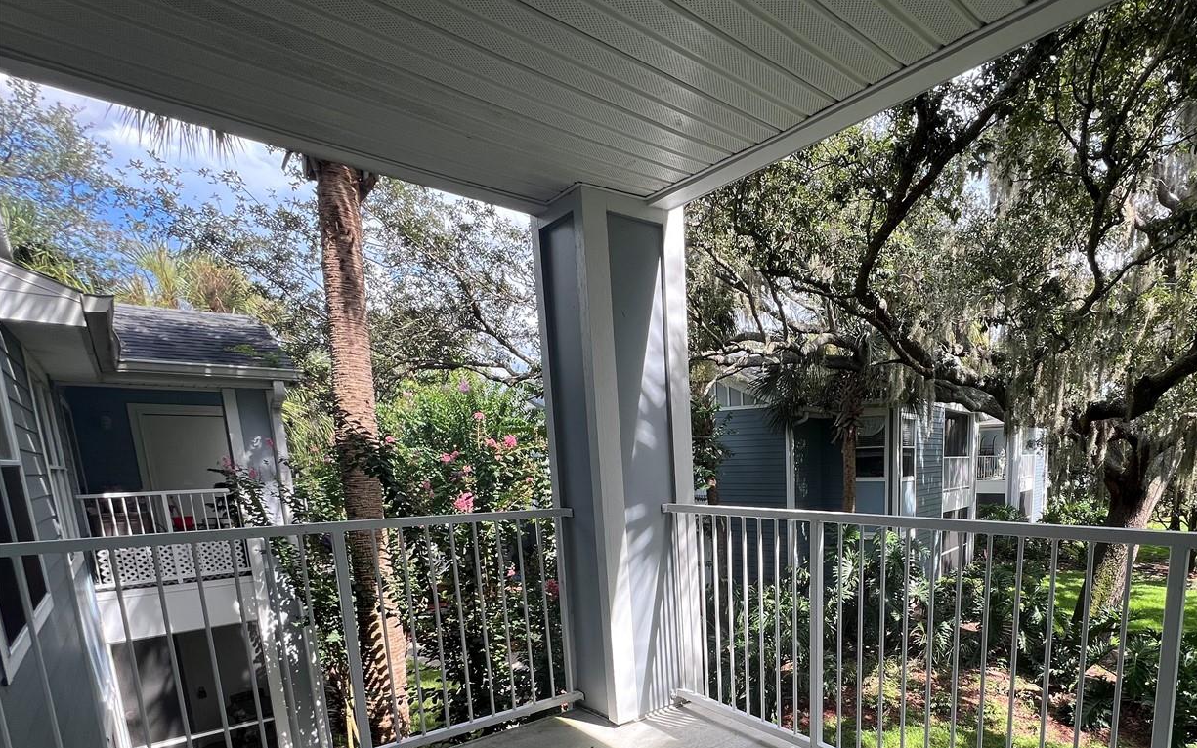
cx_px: 778
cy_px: 567
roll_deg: +1.3
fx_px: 587
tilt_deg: -9.5
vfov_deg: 61.1
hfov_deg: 88.5
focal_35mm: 18
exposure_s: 1/227
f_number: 1.8
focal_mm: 1.57
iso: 32
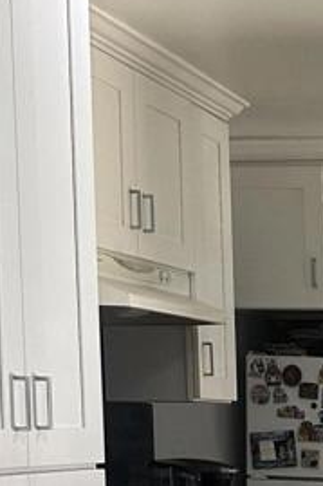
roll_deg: -1.7
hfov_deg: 13.3
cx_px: 532
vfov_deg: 20.1
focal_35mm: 95
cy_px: 582
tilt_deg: -5.9
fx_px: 1280
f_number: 1.78
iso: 320
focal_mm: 6.86
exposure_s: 1/60
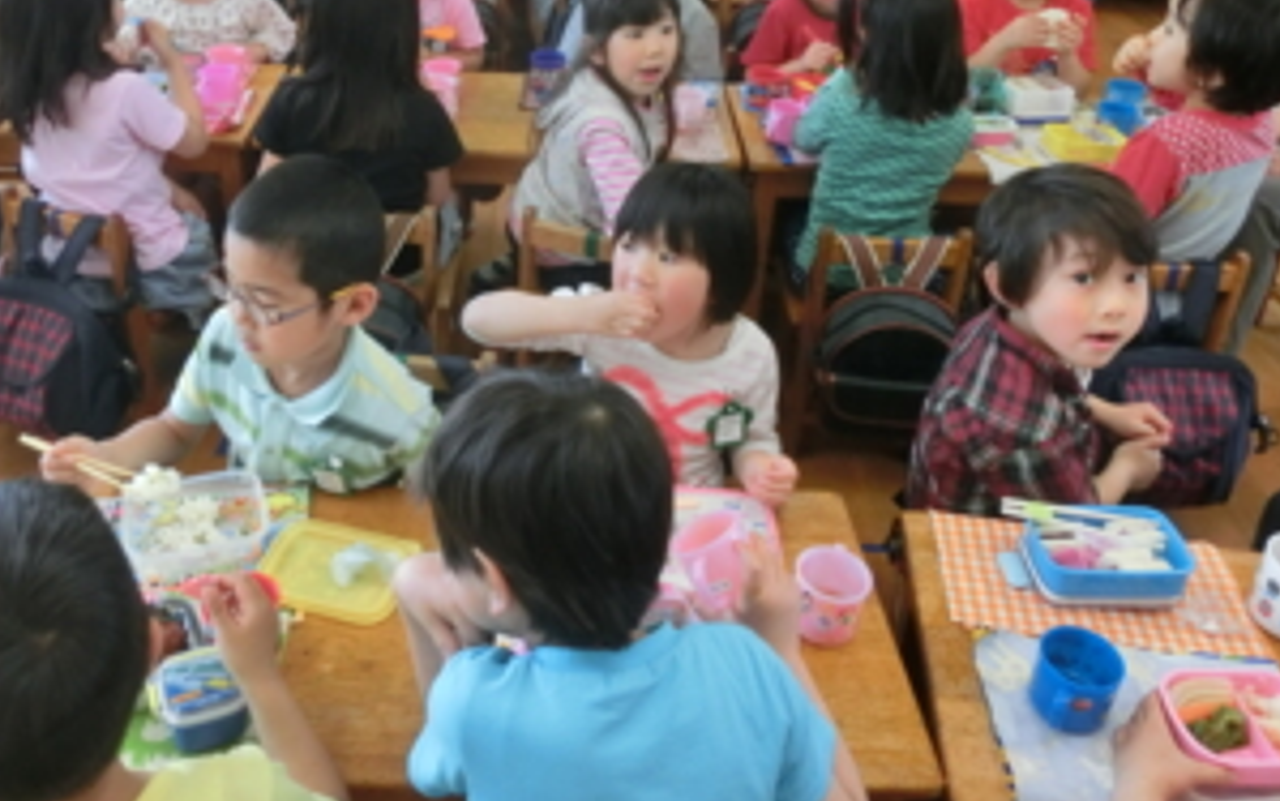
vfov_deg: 36.4
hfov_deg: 56.4
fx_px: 1186
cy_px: 201
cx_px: 535
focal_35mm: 34
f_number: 3
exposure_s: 1/125
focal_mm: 4.24
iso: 320
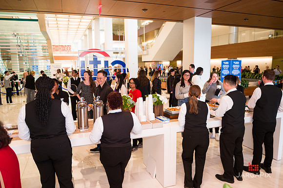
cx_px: 142
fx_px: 212
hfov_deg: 67.4
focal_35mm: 27
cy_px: 94
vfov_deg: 47.9
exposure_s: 1/400
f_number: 3.2
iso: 1250
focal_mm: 27
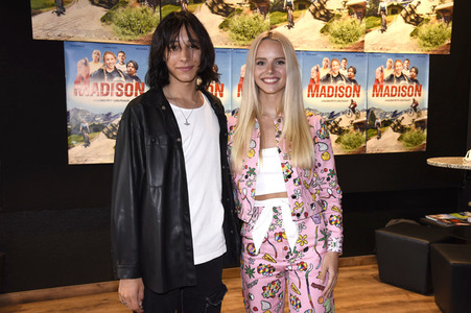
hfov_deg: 50.7
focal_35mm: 38
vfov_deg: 35.0
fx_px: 497
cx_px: 236
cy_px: 156
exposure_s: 1/100
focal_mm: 38
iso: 1250
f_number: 6.3
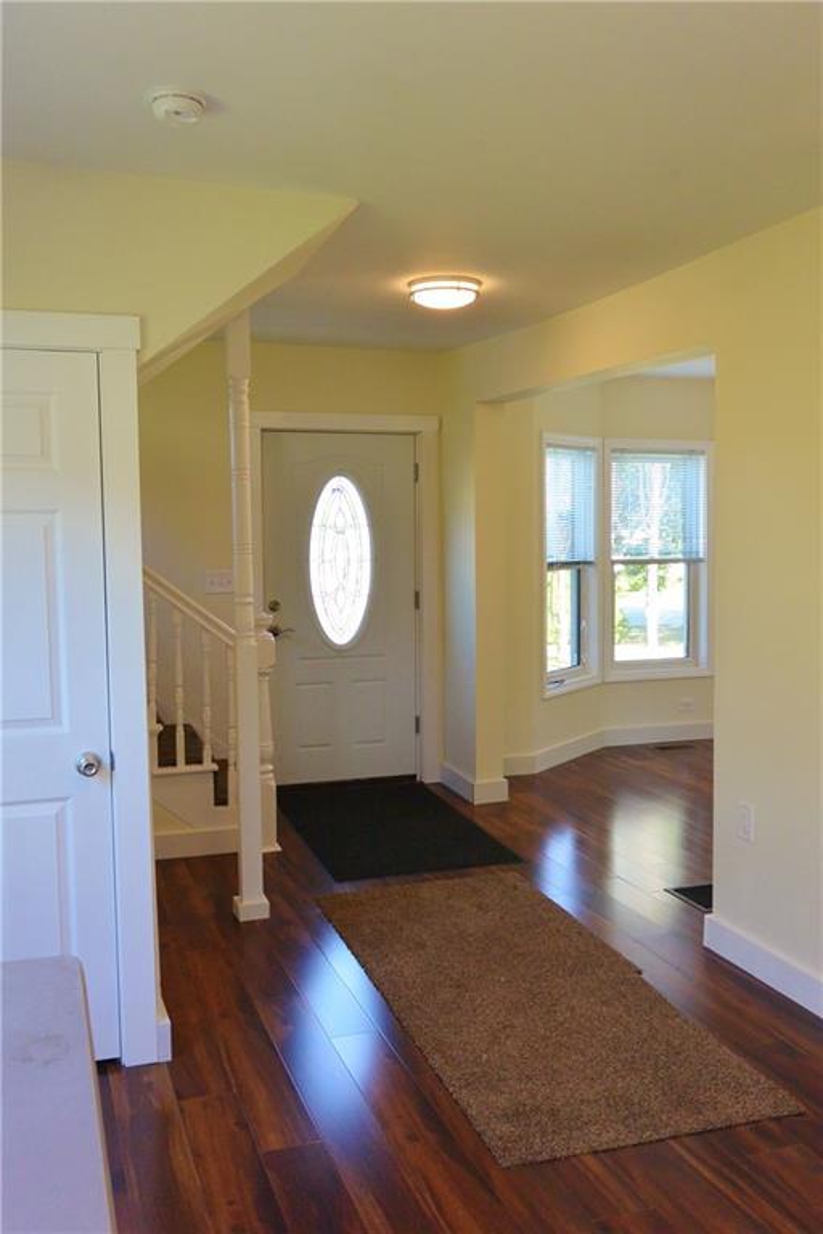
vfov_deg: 58.7
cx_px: 412
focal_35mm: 32
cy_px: 617
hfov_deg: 41.1
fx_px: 1097
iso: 320
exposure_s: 1/125
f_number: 3.8
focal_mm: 12.2
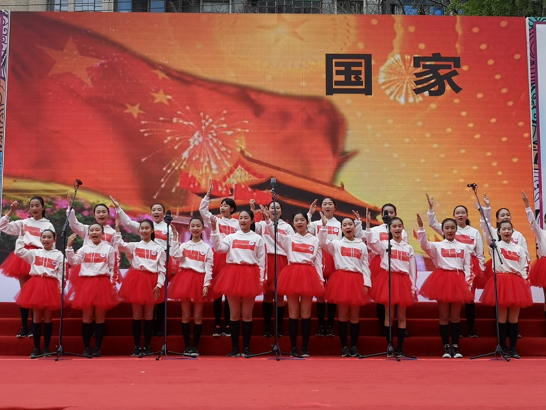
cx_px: 273
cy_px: 205
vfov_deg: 28.6
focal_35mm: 51
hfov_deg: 37.5
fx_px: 804
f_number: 1.8
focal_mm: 3.95
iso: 50
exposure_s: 1/618
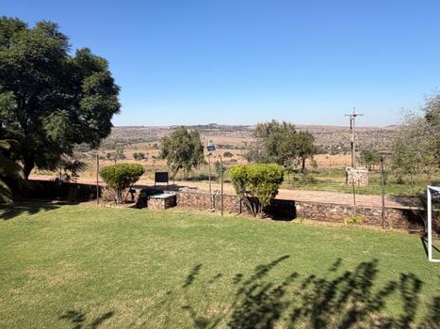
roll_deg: +1.6
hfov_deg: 71.6
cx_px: 213
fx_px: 305
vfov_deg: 56.4
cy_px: 133
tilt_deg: +1.1
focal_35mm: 24
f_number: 2.2
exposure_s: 1/770
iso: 32
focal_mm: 2.22
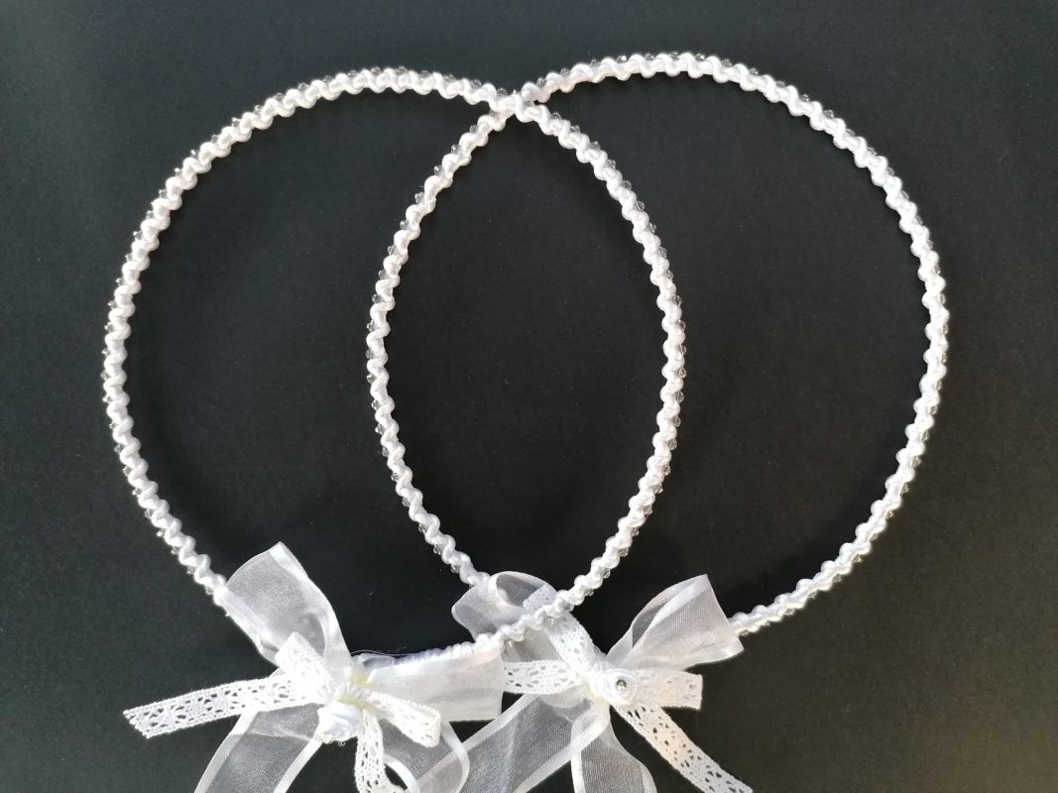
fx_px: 825
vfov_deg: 51.3
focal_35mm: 27
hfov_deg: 65.3
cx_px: 529
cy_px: 396
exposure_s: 1/33.3
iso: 200
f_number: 1.8
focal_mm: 4.75
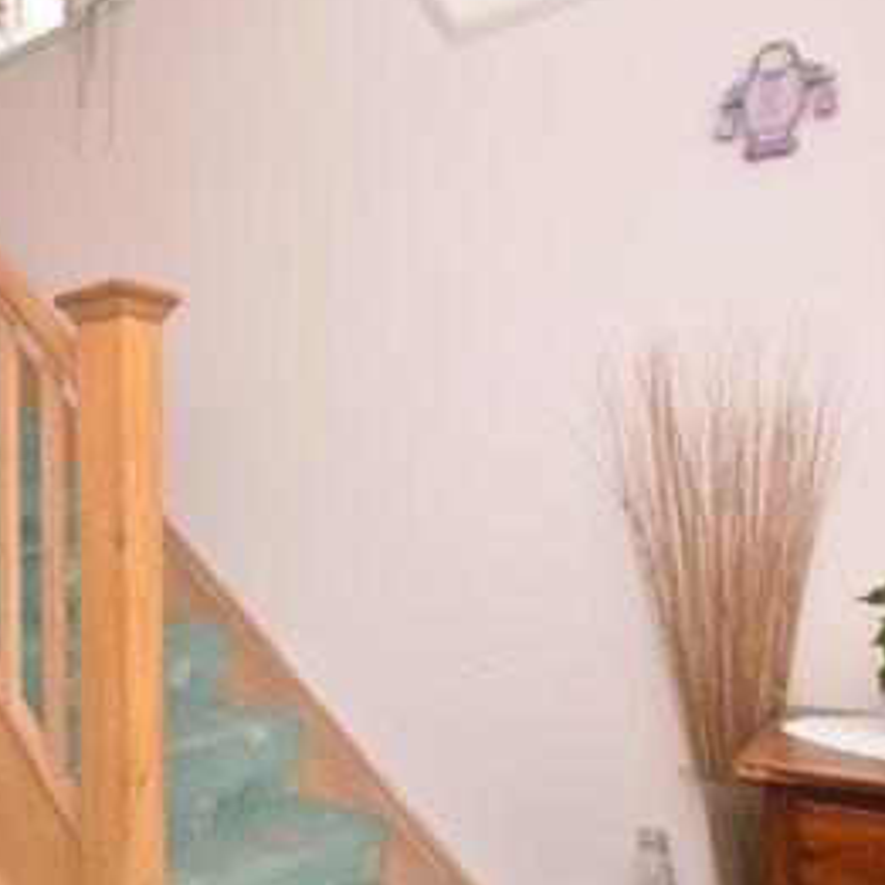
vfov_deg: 51.0
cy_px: 497
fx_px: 926
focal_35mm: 32
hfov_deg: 45.3
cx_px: 54
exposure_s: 1/13
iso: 500
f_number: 7.1
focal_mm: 10
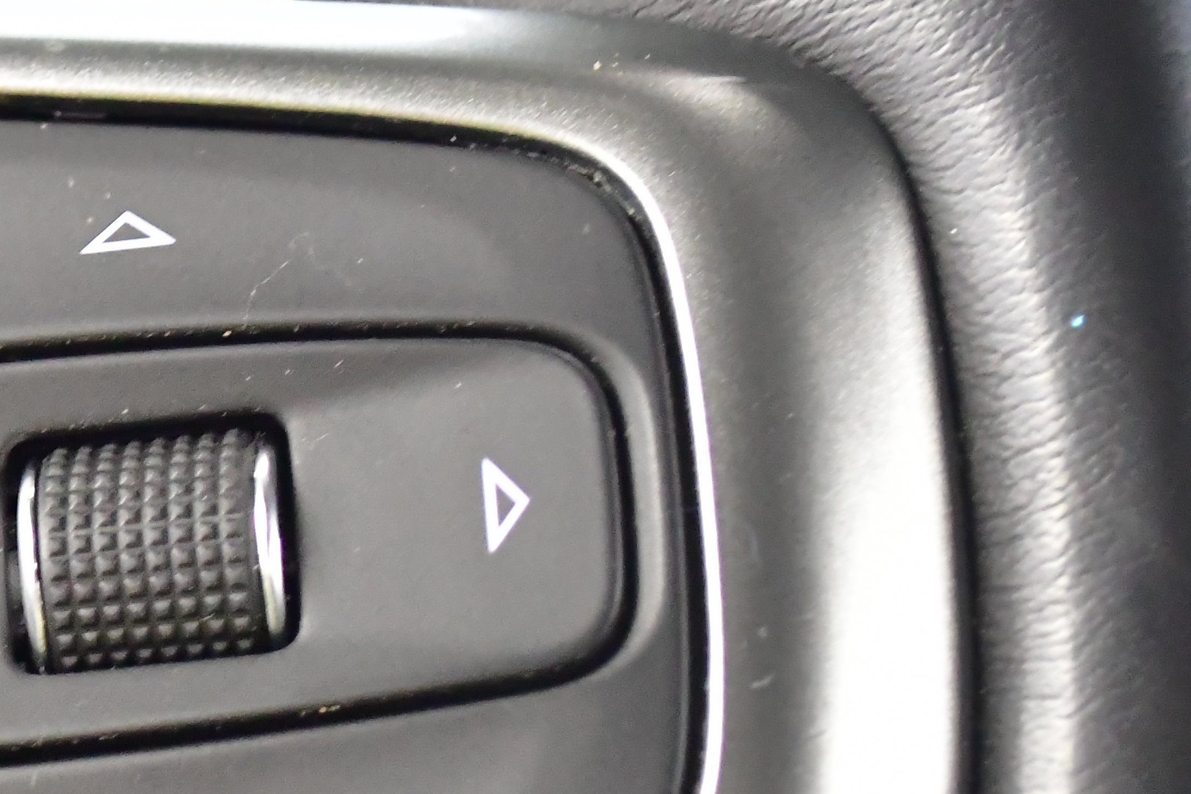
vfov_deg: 9.4
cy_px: 769
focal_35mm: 145
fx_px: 4796
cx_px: 48
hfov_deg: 14.0
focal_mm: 38
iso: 7200
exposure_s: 1/40
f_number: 5
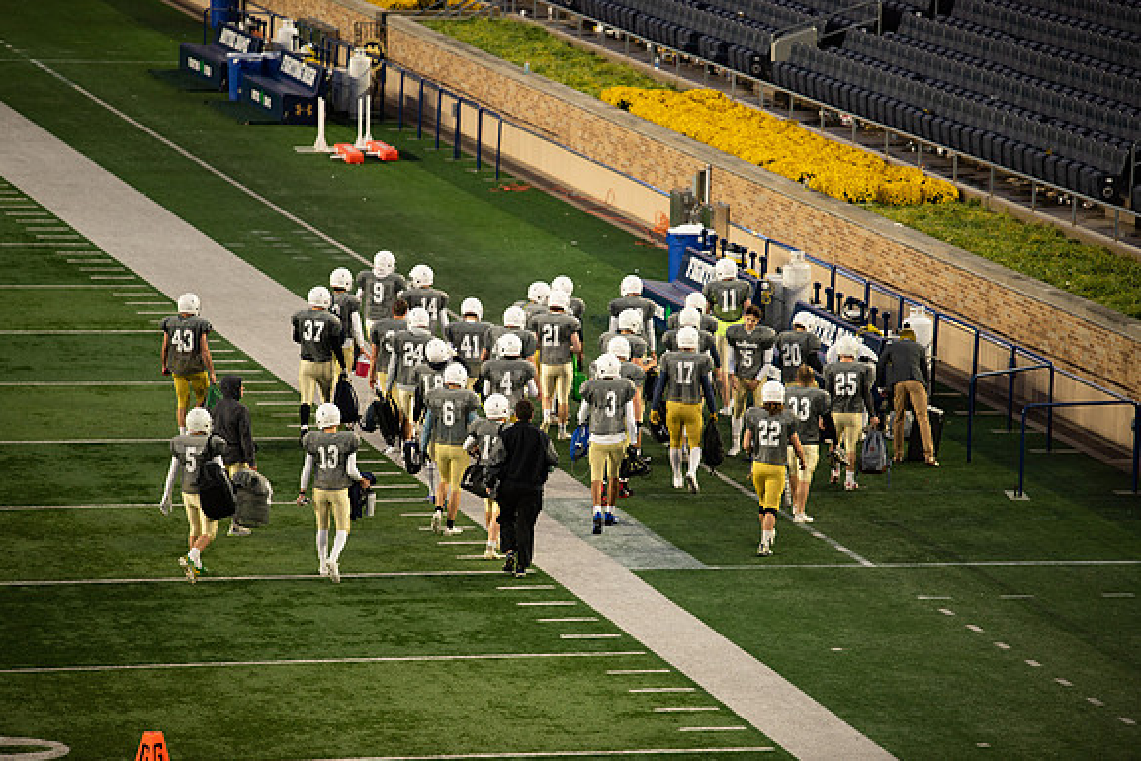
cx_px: 570
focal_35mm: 201
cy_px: 380
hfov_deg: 10.2
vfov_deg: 6.8
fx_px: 6372
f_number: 2.8
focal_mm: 200
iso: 64
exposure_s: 1/125
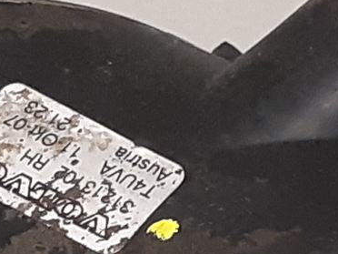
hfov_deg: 13.8
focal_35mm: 143
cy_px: 376
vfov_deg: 10.1
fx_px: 1396
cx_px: 110
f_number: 1.7
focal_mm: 3.93
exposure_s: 1/50
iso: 160
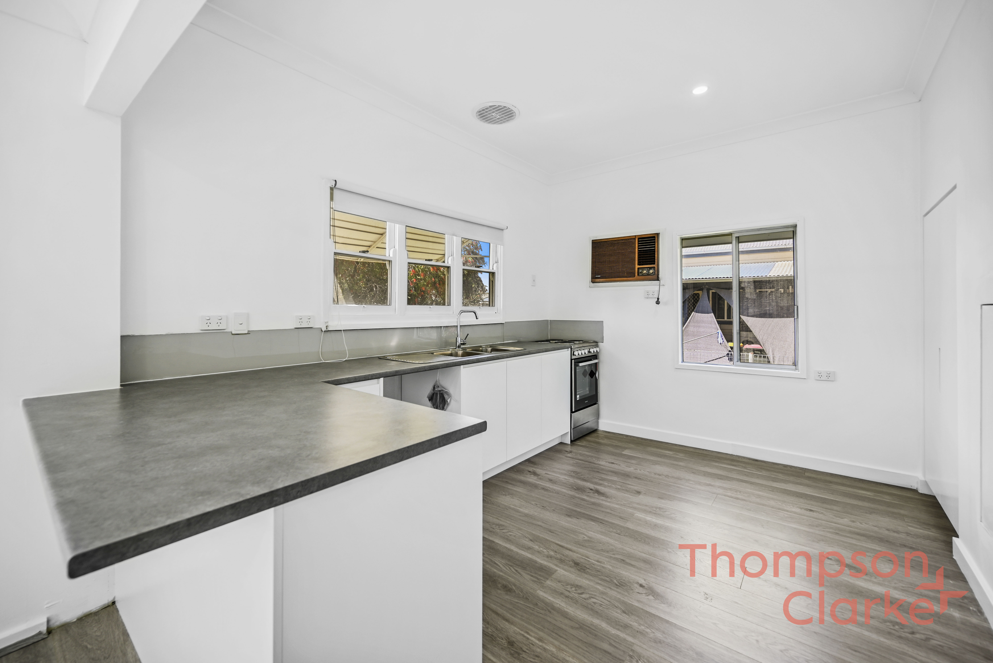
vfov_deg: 81.3
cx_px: 496
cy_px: 332
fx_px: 386
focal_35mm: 14
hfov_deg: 104.2
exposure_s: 1/20
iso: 100
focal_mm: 14
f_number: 4
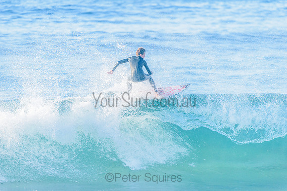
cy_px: 96
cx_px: 144
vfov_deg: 2.8
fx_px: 3987
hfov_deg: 4.1
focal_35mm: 500
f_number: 5.6
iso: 800
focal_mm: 500
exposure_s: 1/2000
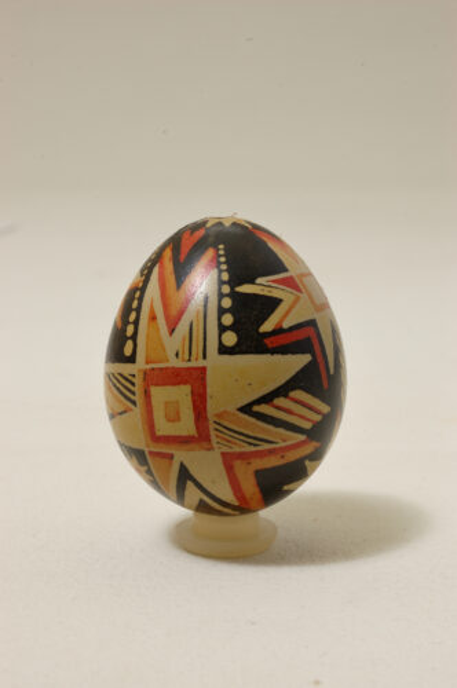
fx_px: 1575
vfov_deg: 24.6
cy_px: 344
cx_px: 228
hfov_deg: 16.5
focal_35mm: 82
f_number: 11
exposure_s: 2.5
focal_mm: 55
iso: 200
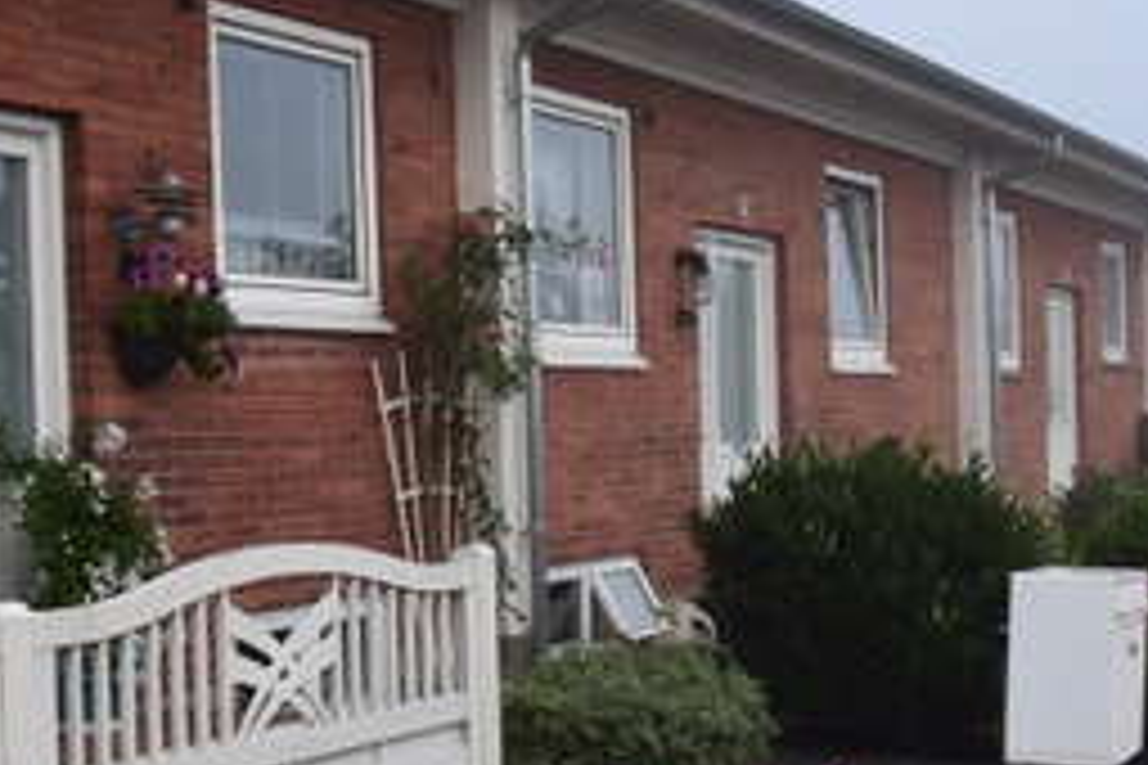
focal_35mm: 74
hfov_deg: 26.9
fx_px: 2360
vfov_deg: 18.4
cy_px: 513
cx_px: 250
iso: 400
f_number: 10
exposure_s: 1/200
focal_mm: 30
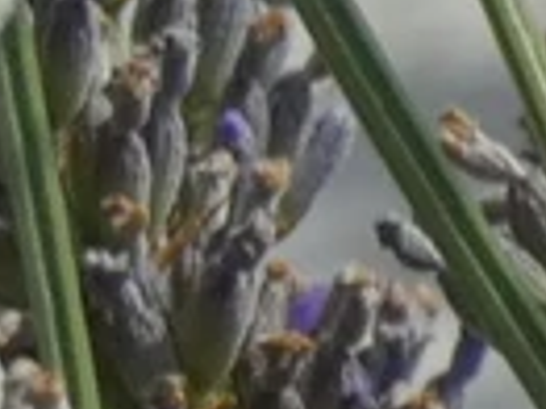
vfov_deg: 1.5
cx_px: -133
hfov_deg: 2.0
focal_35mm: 1005
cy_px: -209
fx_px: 15837
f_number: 5.5
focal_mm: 36.8
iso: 80
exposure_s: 1/200
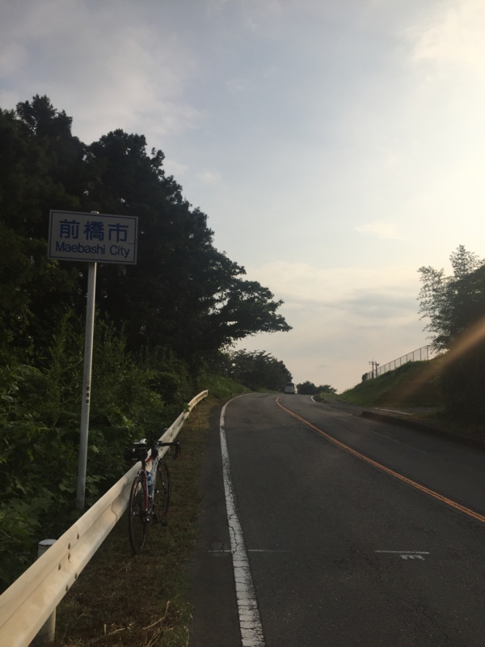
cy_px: 324
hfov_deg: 48.2
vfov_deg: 61.7
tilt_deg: +8.4
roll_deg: -1.8
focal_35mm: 29
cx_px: 242
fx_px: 542
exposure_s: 1/4405
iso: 32
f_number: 2.2
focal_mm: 4.15
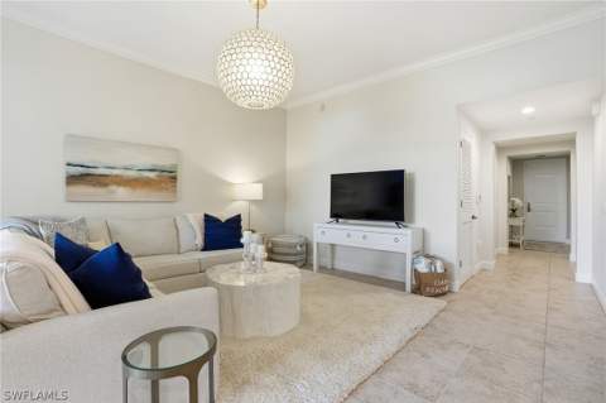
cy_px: 202
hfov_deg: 96.8
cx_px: 303
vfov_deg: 73.6
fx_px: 269
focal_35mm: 16
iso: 200
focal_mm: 16
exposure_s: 1/10
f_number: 9
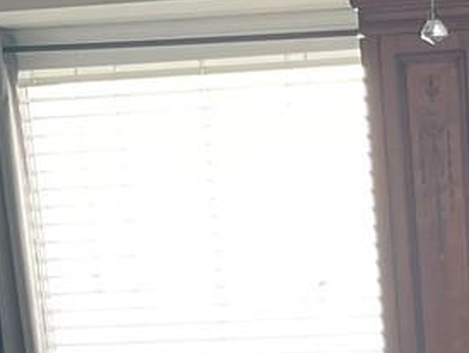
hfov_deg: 12.9
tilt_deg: -15.4
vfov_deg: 9.0
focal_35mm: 151
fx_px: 2049
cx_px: 498
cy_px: 812
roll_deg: +3.0
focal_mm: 4.2
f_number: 1.6
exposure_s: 1/120
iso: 100
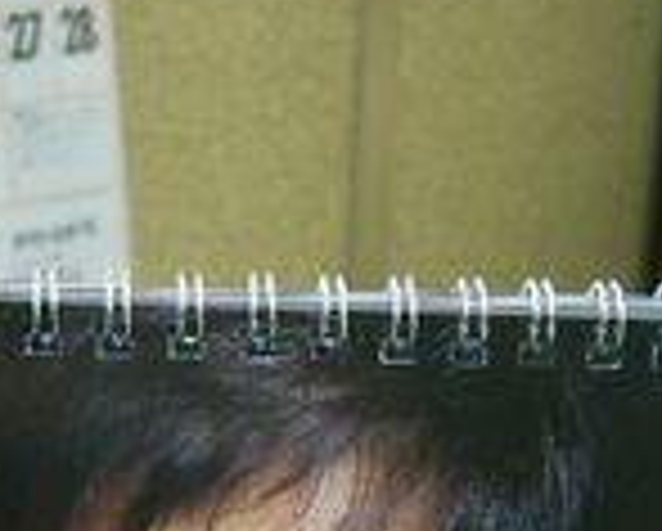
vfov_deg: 16.0
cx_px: 360
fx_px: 1825
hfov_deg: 20.6
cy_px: 608
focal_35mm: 93
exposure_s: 1/20
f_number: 2.8
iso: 100
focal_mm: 5.8
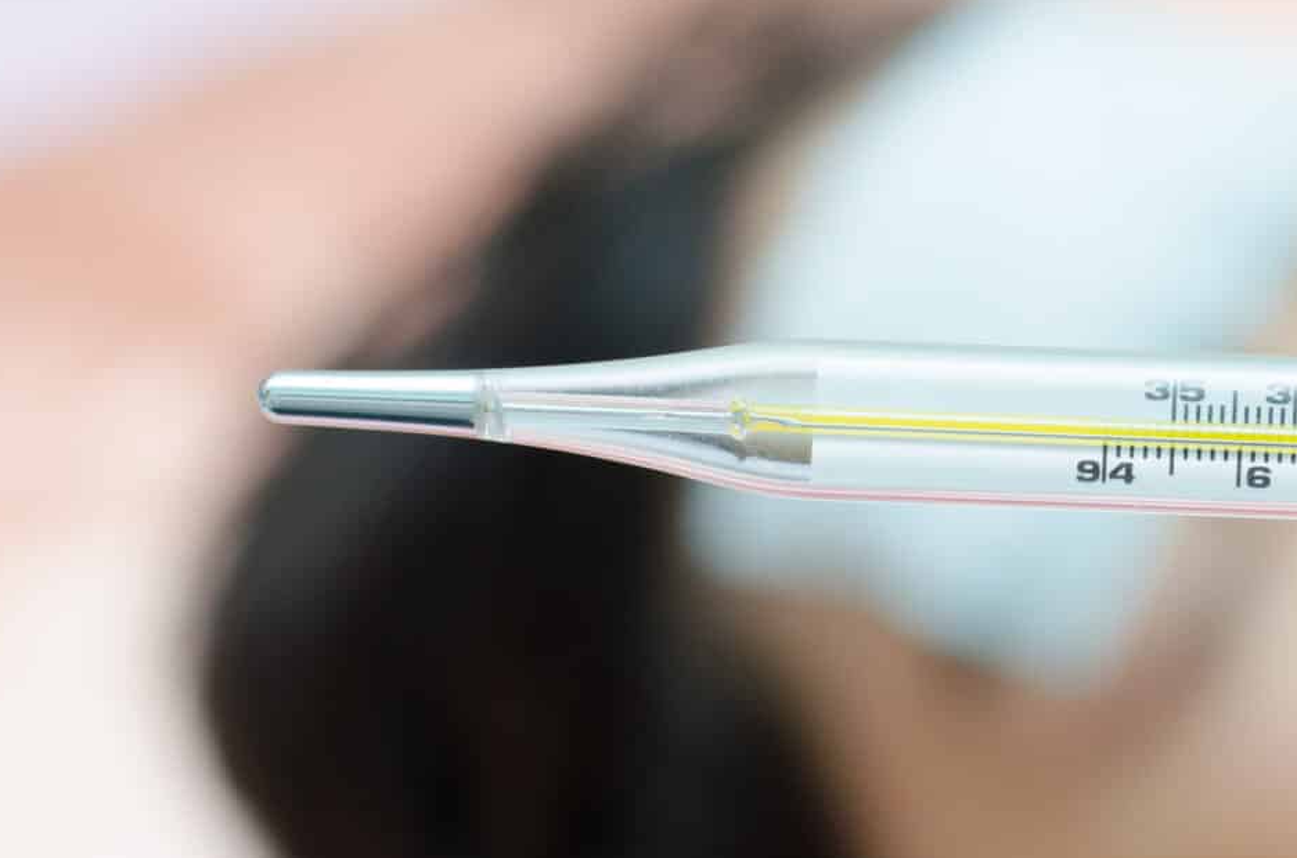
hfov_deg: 12.4
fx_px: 5895
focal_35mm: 164
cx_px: 1399
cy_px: 465
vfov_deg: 8.3
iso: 200
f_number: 5
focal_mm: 50
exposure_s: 1/160
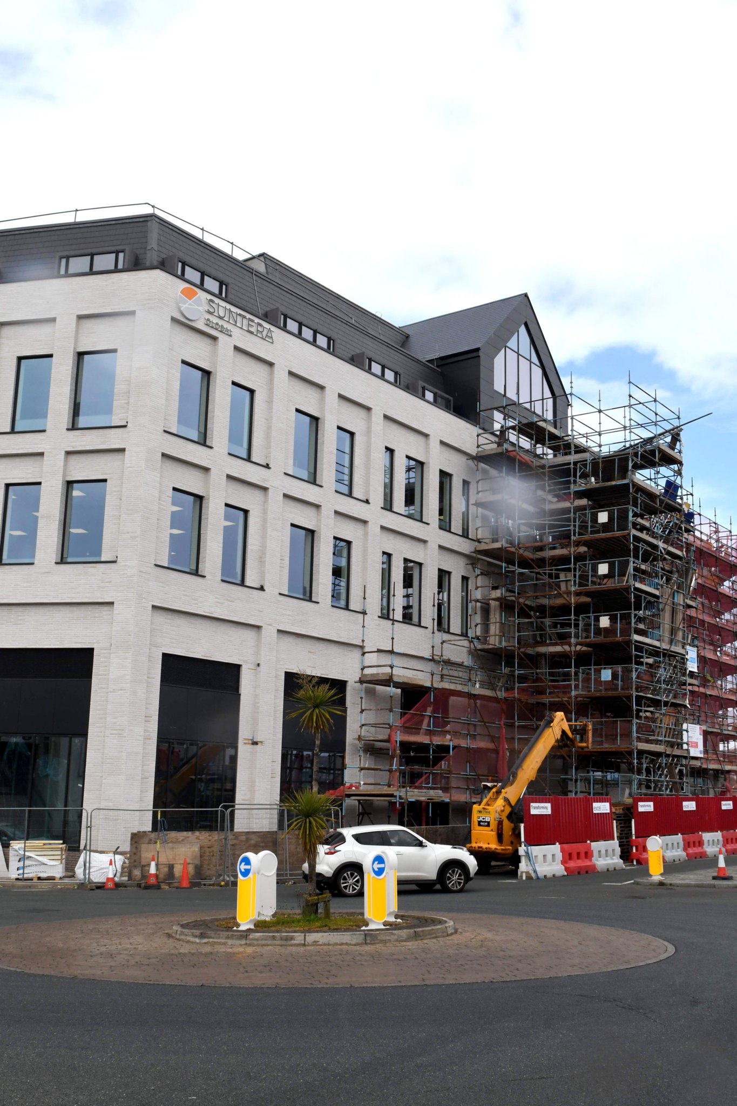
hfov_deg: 36.9
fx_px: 1106
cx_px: 368
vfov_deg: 53.1
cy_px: 553
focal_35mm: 36
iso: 800
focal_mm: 24
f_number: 13
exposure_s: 1/640
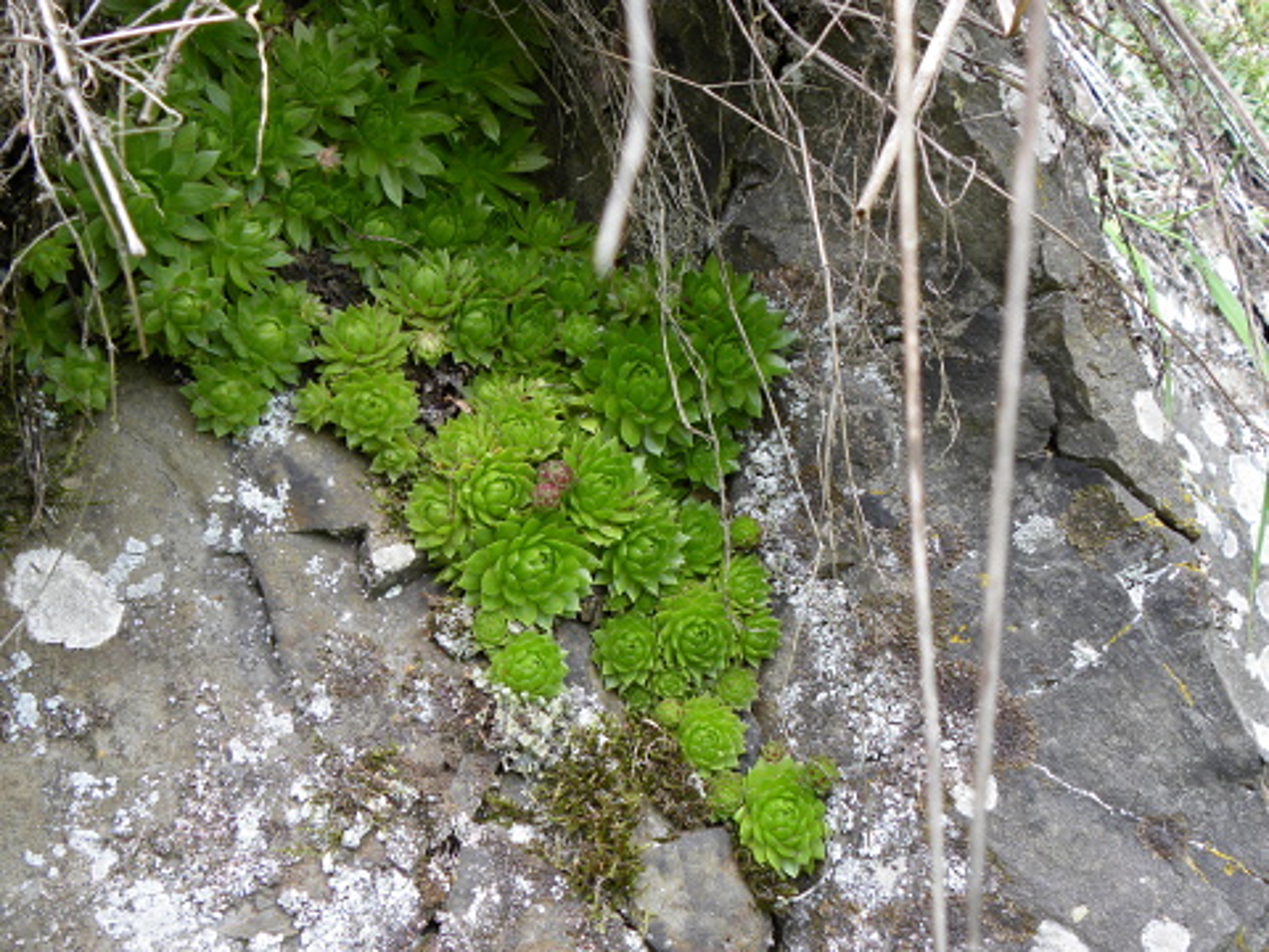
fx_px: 1356
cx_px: 634
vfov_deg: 38.7
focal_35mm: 37
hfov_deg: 50.1
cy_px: 476
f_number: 3.2
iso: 64
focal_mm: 6.6
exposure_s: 1/47.4
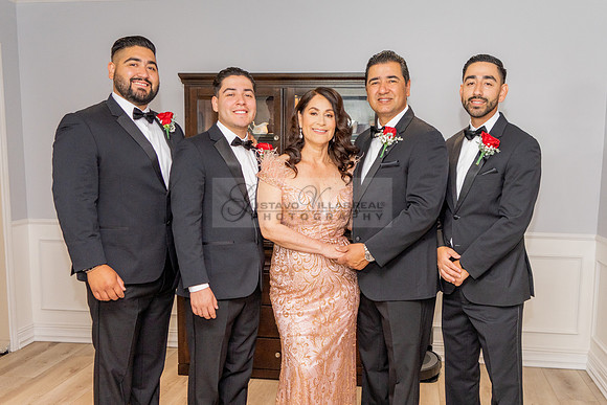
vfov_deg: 35.9
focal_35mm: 37
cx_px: 328
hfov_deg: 51.8
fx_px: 624
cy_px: 240
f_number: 4
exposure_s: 1/160
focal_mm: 24
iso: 640
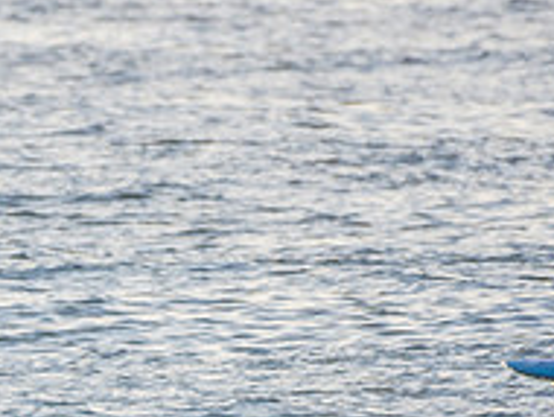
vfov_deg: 0.7
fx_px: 35206
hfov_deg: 0.9
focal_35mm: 2197
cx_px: -122
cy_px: 416
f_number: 5.6
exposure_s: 1/1250
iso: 200
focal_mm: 500
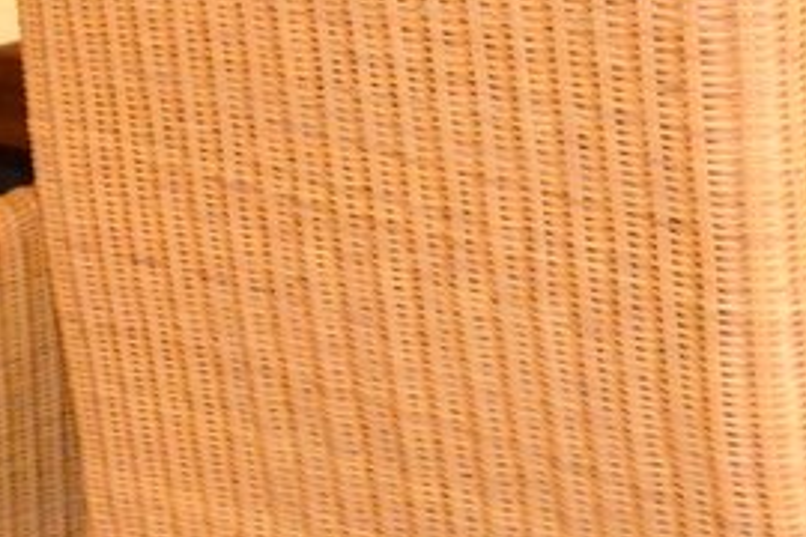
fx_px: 2731
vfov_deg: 10.7
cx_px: 224
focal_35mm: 122
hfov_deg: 16.7
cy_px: -358
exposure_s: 1/60
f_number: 3.8
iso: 3200
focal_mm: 20
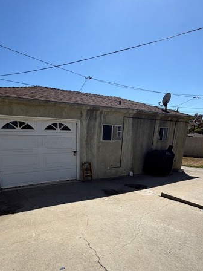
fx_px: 156
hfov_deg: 65.0
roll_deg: +1.0
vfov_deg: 79.0
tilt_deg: -14.7
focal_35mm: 20
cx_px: 76
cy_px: 181
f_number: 2.2
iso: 20
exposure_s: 1/1167
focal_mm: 2.22
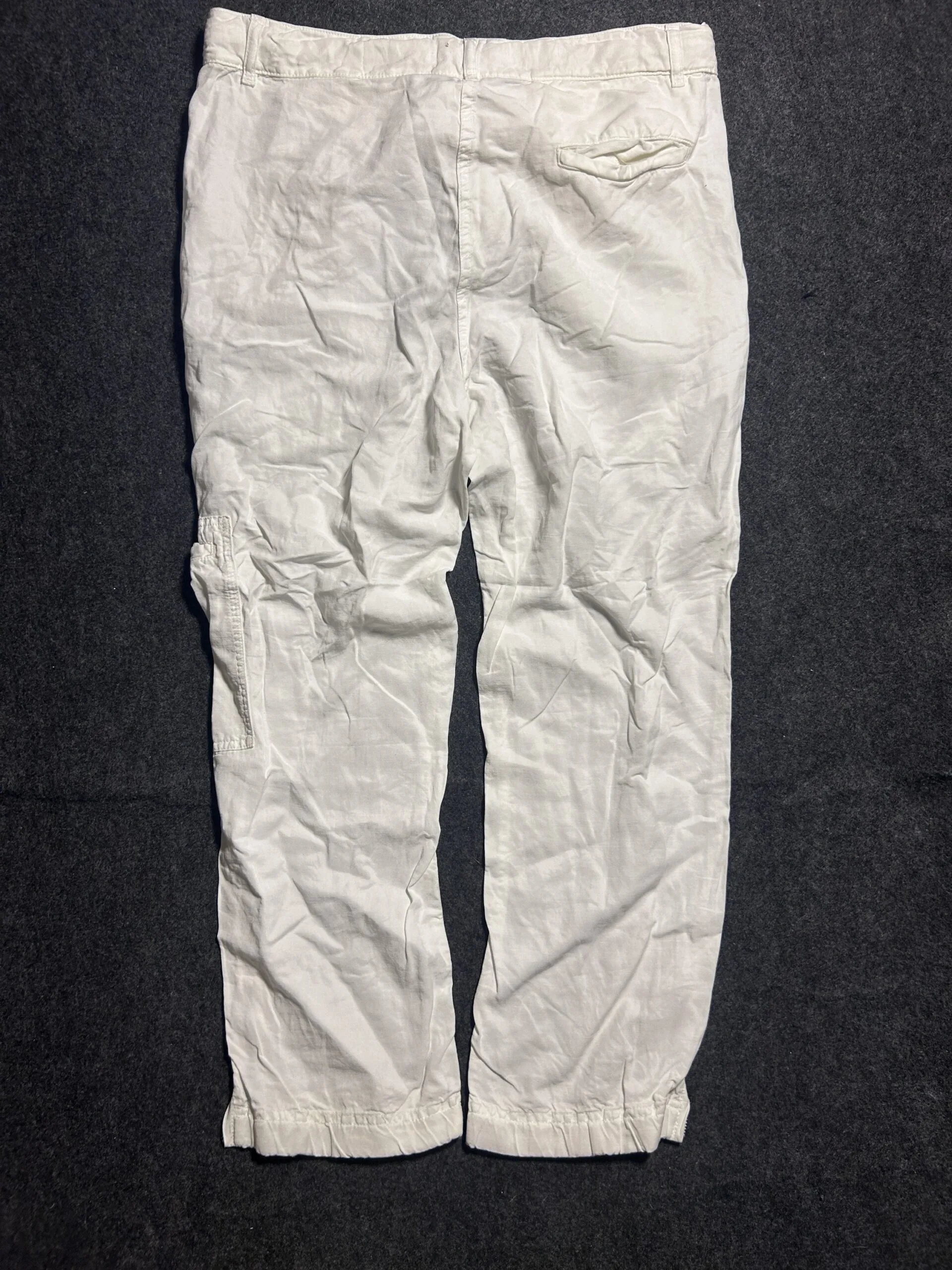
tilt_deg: -63.6
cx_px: 476
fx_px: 953
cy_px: 635
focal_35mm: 26
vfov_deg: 67.3
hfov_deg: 53.1
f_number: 1.5
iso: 80
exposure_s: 1/50
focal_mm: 5.7
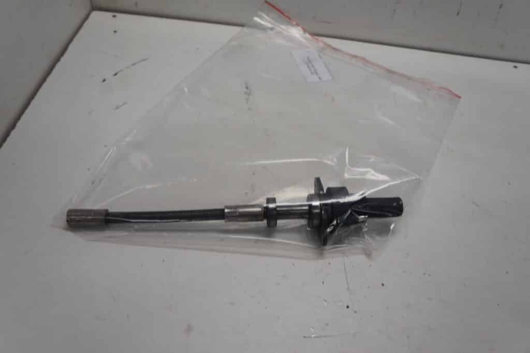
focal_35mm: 30
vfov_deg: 43.6
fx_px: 442
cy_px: 176
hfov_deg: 61.9
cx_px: 265
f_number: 5.6
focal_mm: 20
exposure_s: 1/60
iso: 125
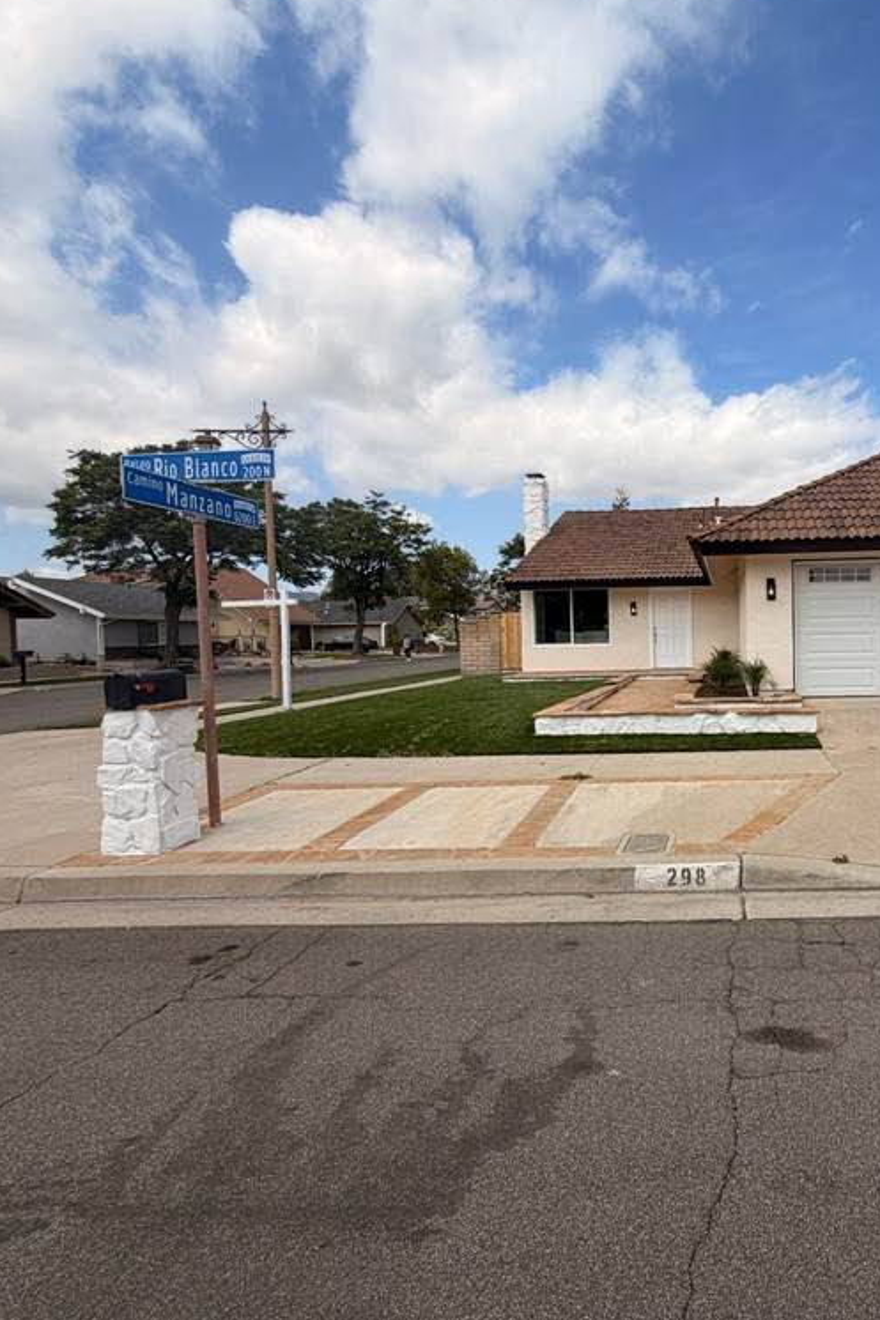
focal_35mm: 20
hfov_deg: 57.3
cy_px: 653
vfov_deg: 84.0
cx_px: 703
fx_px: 734
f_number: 2.2
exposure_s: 1/1105
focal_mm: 2.22
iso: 20
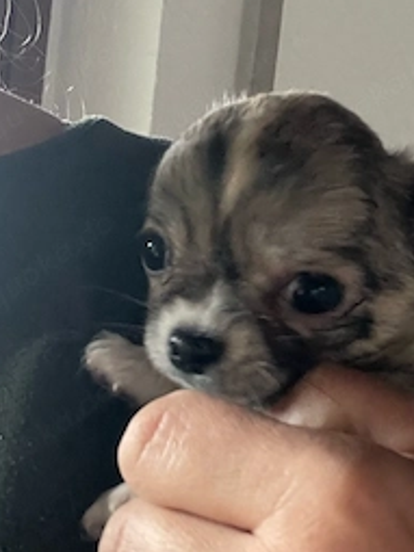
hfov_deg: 30.7
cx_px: 262
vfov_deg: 40.4
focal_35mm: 47
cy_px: 286
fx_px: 750
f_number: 2.2
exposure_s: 1/17
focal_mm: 2.71
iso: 800
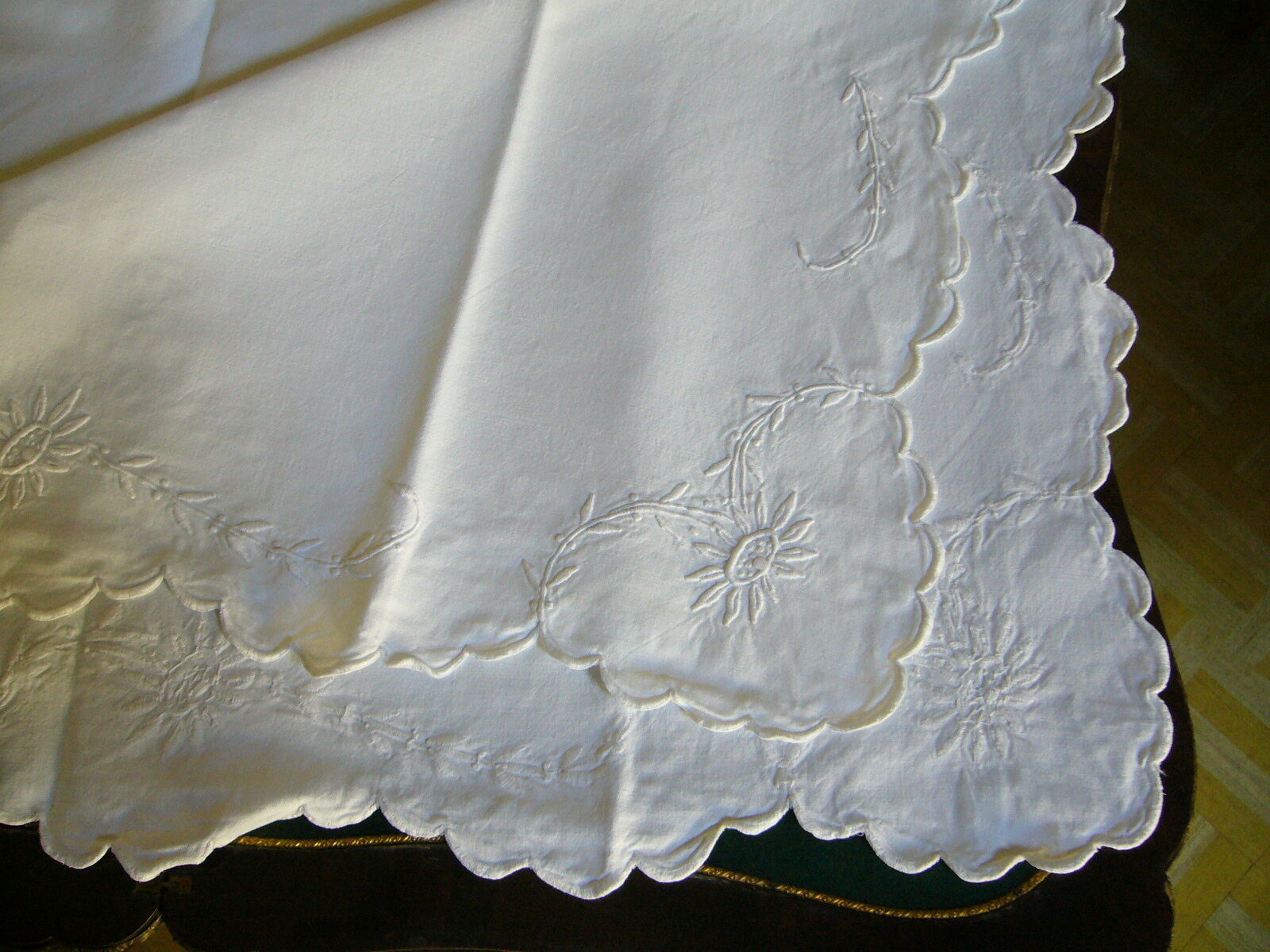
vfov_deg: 40.7
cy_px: 476
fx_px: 1284
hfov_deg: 52.6
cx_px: 635
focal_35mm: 35
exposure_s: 1/8
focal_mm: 5.8
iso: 200
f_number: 2.8
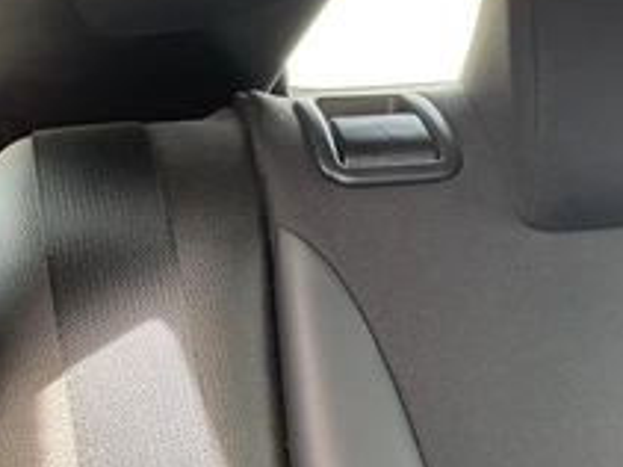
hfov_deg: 33.2
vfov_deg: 26.4
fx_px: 989
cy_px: 163
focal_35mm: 55
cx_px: 558
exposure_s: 1/122
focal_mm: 3
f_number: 1.8
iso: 64
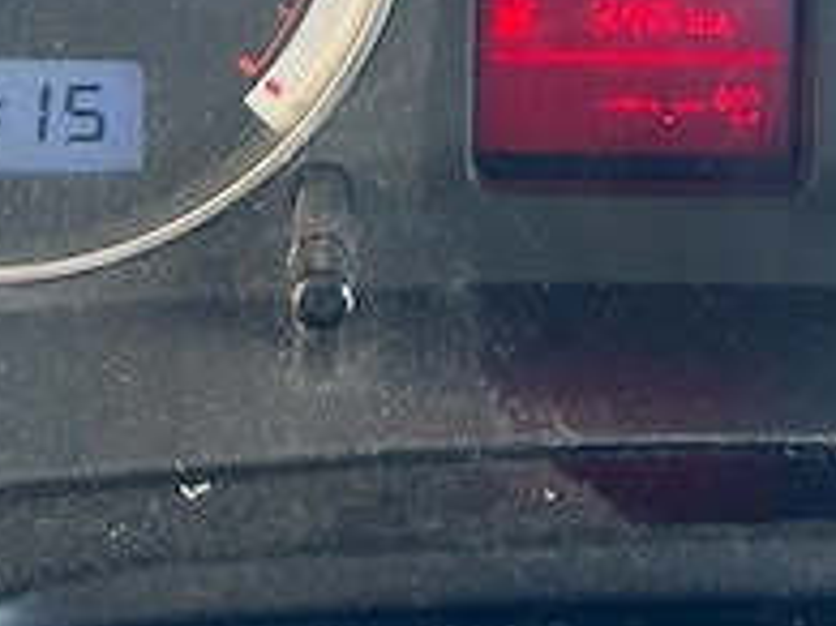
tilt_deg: -22.6
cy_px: -124
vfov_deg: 17.5
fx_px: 1931
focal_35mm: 80
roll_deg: +1.2
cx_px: 429
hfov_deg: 24.4
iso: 400
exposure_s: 1/60
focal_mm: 5.7
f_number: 1.5
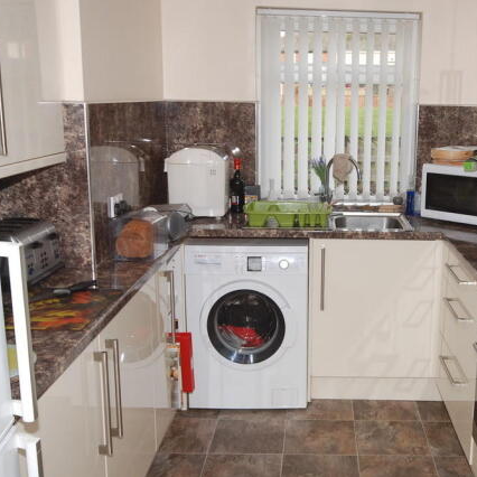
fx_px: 670
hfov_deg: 38.6
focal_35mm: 43
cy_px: 235
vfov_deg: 39.2
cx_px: 331
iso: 200
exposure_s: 1/60
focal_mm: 22
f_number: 5.6
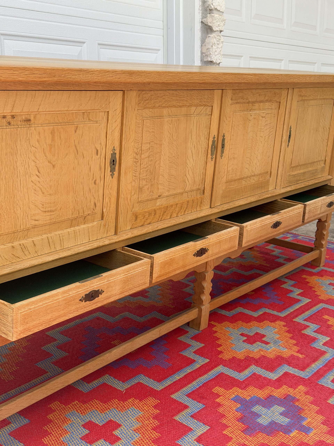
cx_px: 167
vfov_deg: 39.7
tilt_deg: -10.4
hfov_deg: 30.3
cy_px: 223
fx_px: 618
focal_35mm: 48
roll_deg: +1.3
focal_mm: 6.76
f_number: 1.78
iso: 64
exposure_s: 1/1185
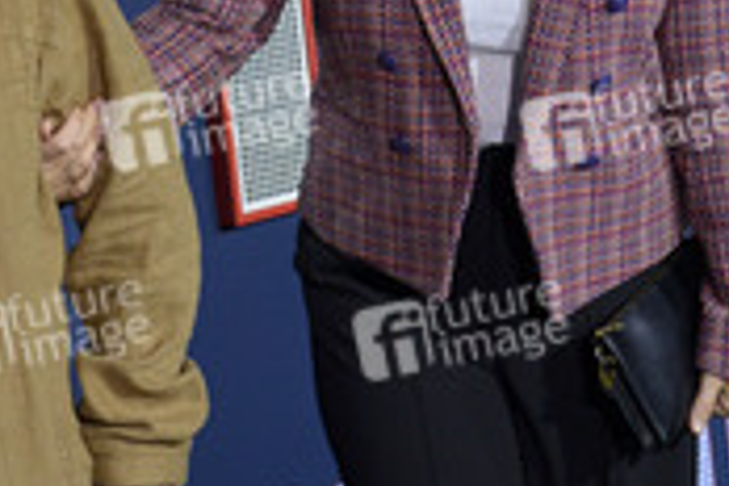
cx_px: 96
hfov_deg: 10.1
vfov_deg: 6.8
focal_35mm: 202
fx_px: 4090
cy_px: 17
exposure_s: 1/320
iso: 2000
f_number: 6.3
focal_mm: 78
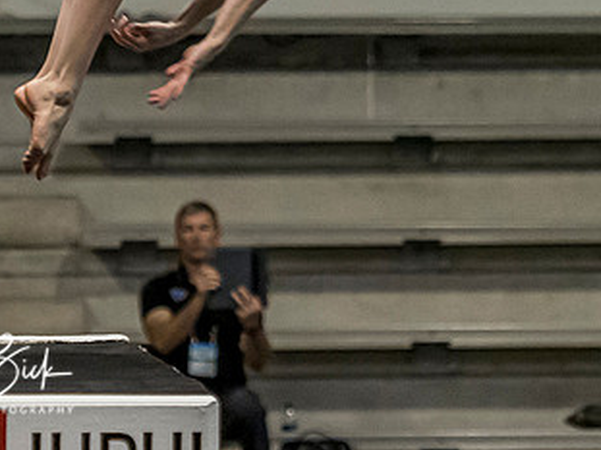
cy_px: -138
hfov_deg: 2.6
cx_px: 313
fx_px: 13294
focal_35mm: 766
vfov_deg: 1.9
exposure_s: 1/1000
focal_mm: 115
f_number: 2.8
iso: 4000
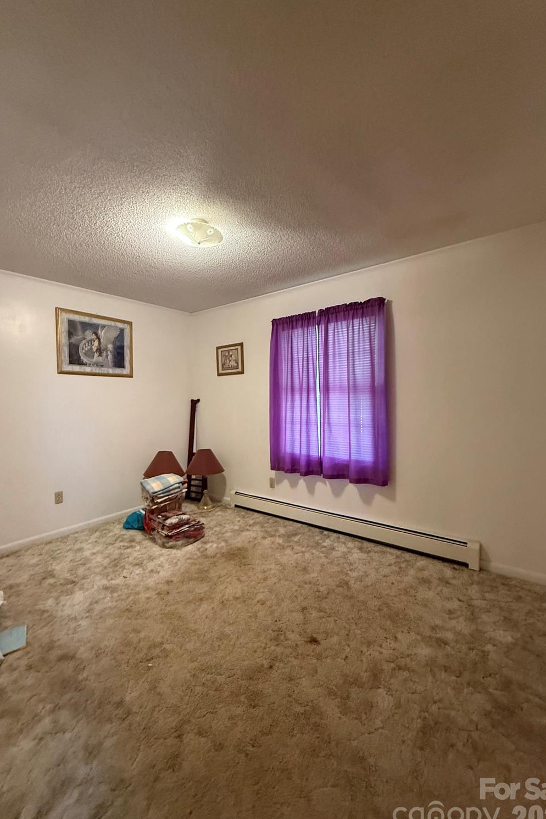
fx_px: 341
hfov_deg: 77.3
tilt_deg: -2.9
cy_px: 417
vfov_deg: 100.4
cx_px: 262
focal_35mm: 15
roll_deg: +0.7
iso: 640
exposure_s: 1/60
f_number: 2.2
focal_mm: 2.22
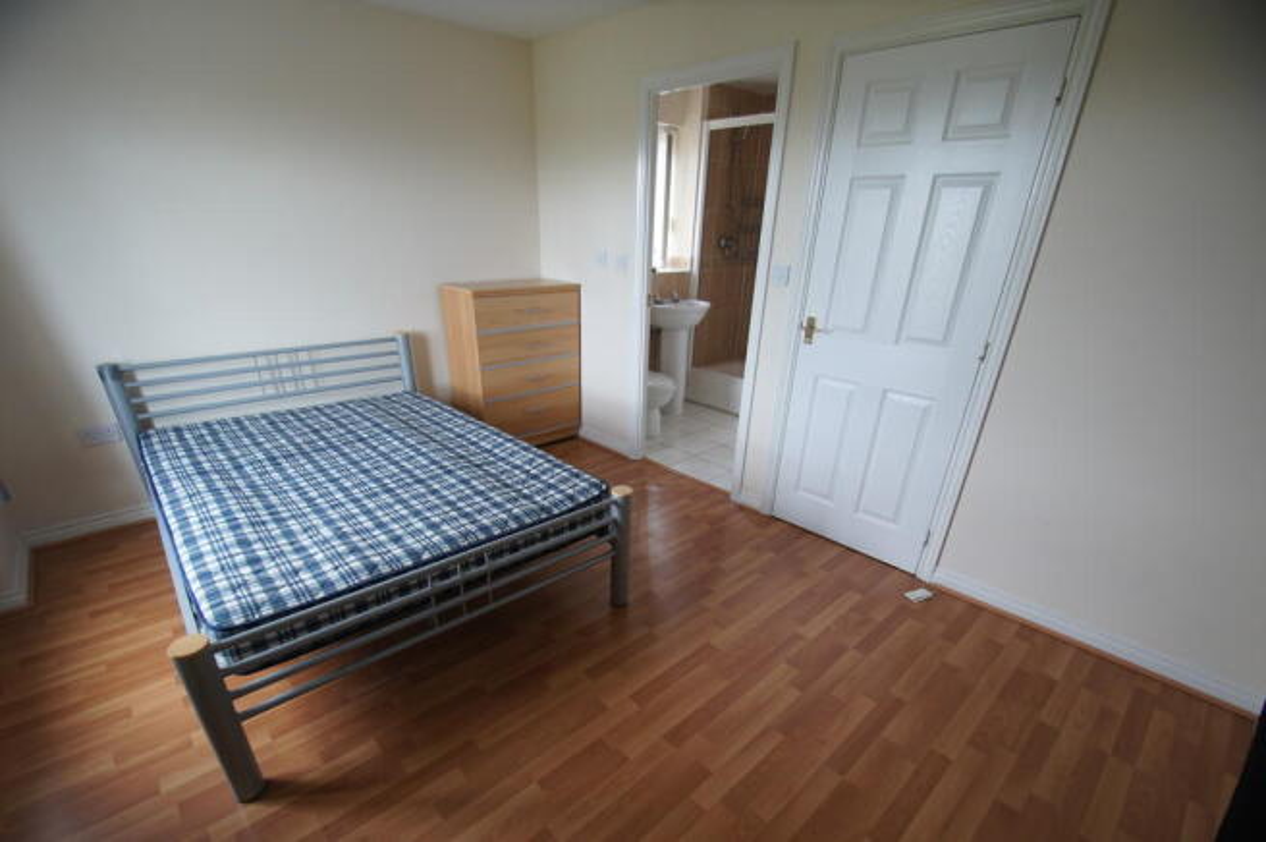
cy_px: 421
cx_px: 633
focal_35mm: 15
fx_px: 527
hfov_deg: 100.4
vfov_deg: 77.2
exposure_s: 1/30
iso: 250
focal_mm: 10
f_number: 3.5
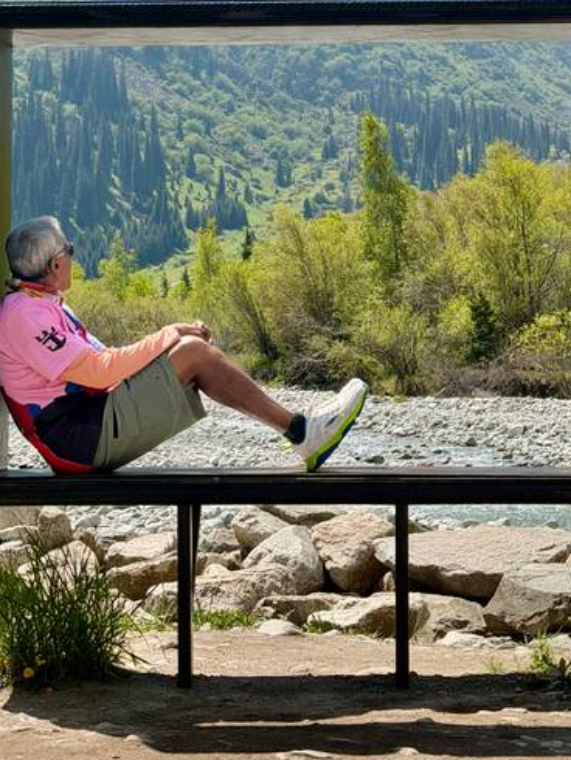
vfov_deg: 20.5
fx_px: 2066
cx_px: 296
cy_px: 99
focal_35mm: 94
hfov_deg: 15.7
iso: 80
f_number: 1.78
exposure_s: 1/6536
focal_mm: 6.76
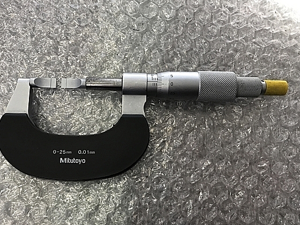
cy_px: 124
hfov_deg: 56.6
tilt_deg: -81.8
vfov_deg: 44.1
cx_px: 131
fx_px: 277
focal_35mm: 32
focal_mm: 3.99
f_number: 1.8
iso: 25
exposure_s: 1/40
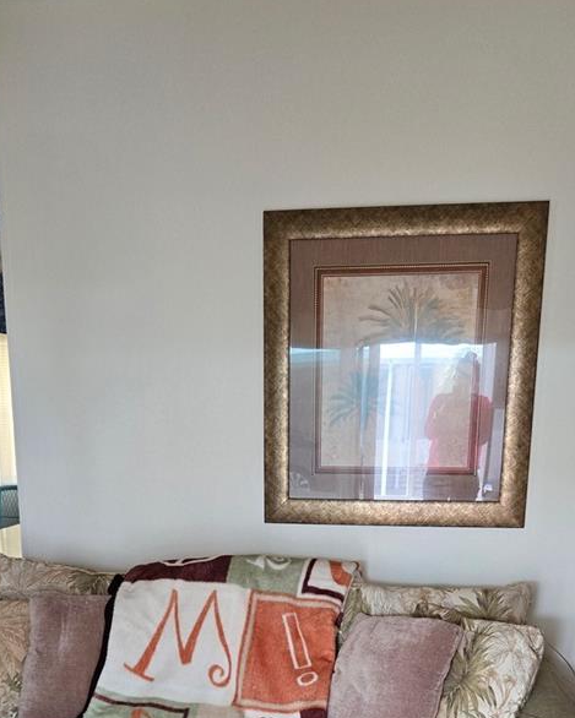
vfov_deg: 37.0
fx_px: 978
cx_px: 284
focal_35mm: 46
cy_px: 681
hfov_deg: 32.8
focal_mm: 5.4
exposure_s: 1/120
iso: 500
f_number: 1.8
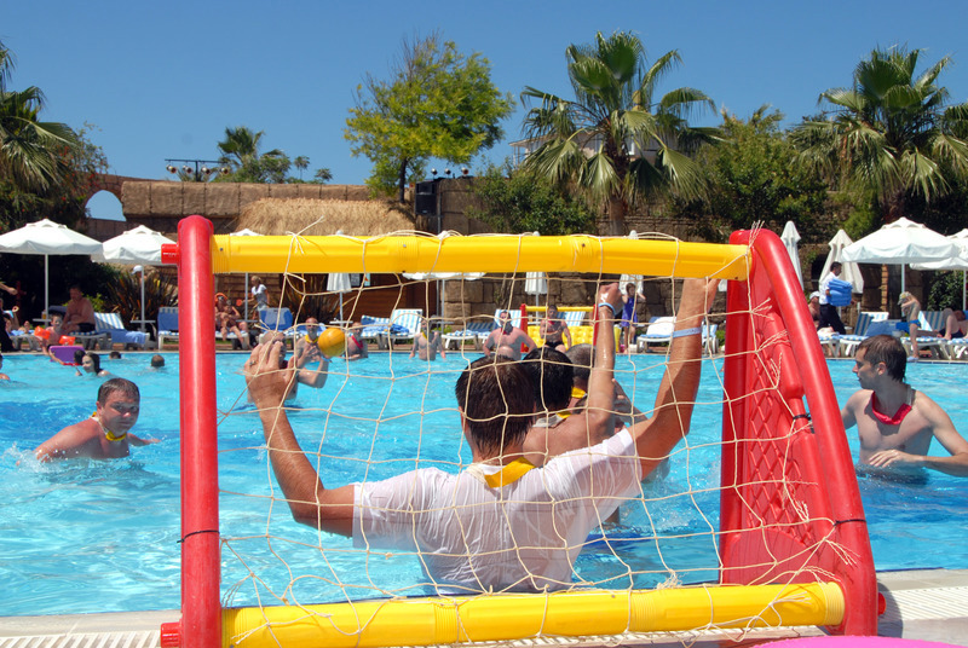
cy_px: 324
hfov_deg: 41.1
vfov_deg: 28.2
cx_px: 484
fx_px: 1293
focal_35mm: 48
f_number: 11
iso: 100
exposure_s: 1/250
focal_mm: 32
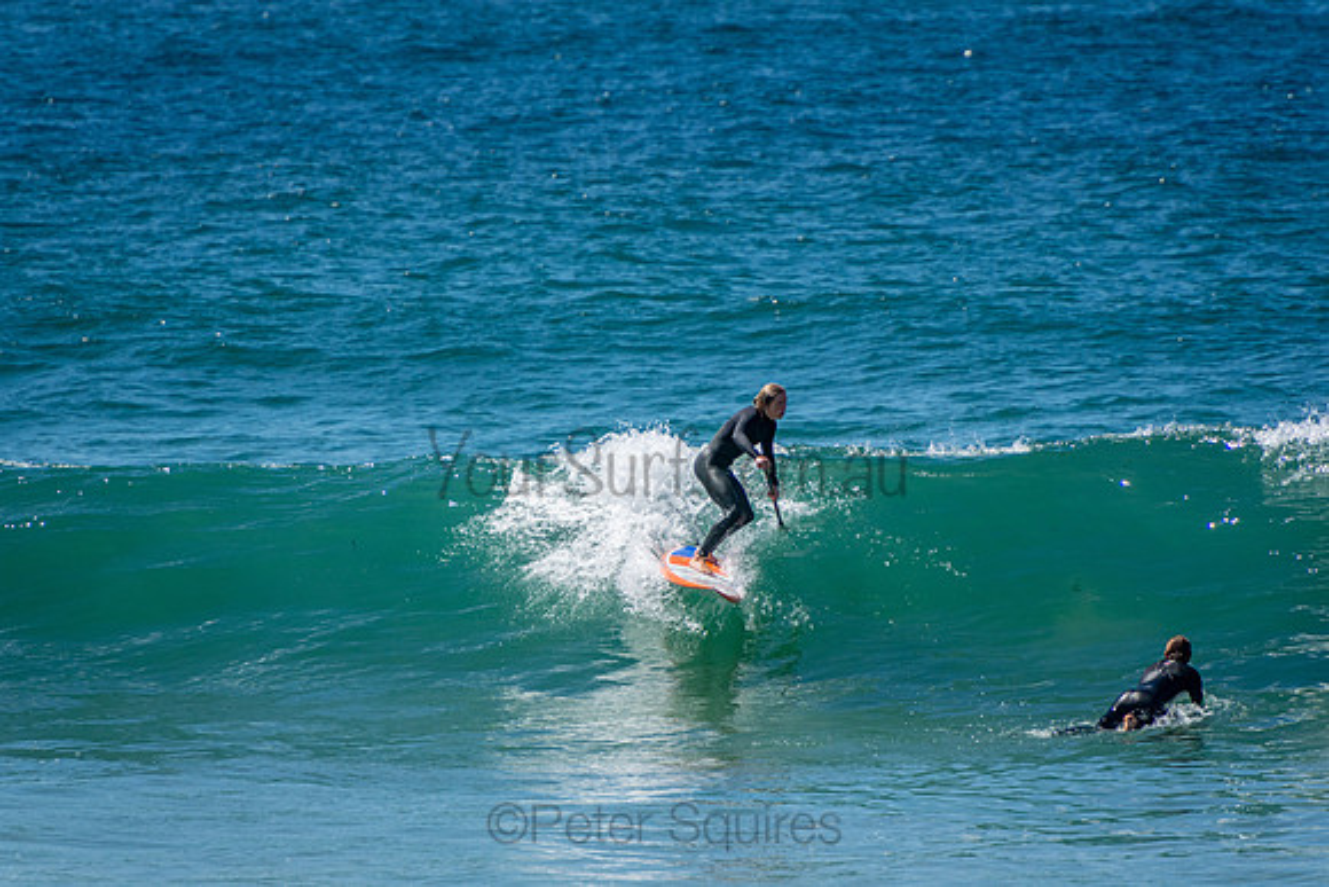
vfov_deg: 2.3
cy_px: 444
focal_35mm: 600
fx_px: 22154
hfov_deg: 3.4
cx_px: 664
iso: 400
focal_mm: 400
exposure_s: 1/2000
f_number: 5.6
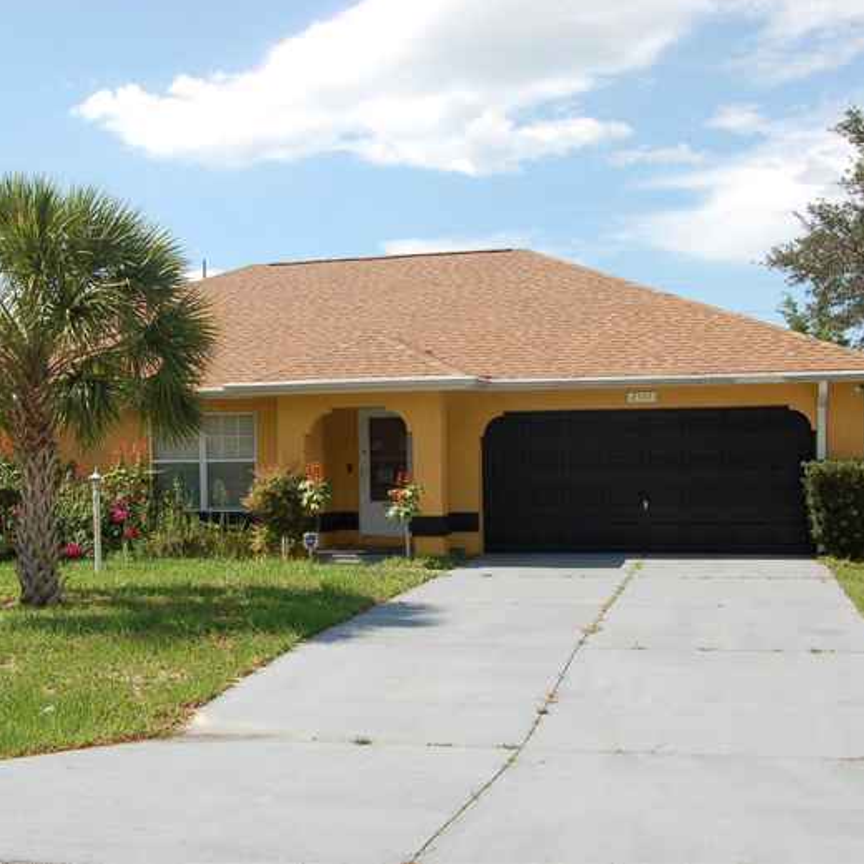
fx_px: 1327
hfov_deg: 35.9
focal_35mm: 47
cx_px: 332
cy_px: 425
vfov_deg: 36.1
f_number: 9
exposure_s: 1/320
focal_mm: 24
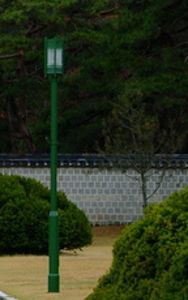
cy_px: 108
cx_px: -266
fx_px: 3250
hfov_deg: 3.3
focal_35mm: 397
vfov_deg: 5.3
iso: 400
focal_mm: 85
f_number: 9.5
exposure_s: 1/350
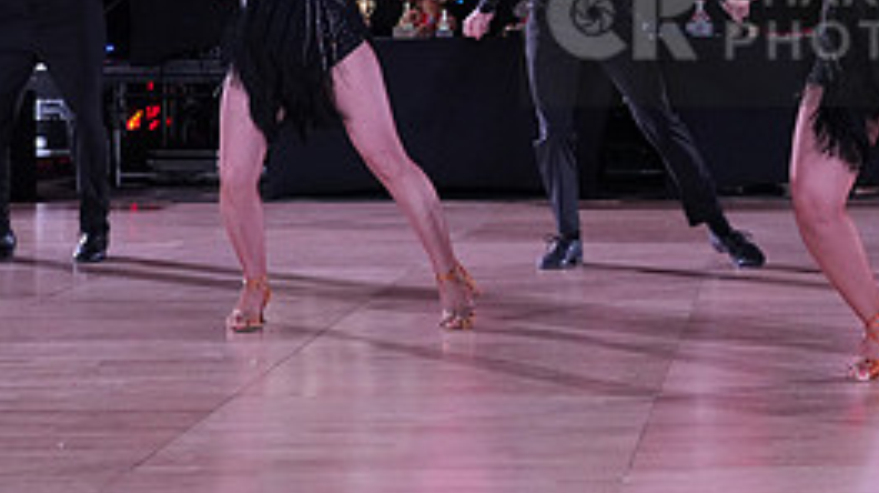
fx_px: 2632
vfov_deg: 10.6
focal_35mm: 113
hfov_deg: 18.5
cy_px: 18
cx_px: 882
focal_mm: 49
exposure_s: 1/250
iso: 2500
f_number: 5
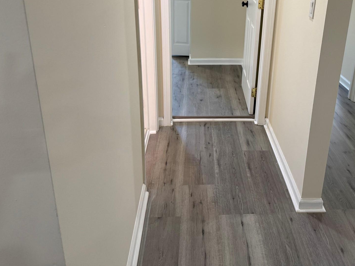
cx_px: 234
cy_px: 80
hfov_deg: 53.0
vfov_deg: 41.0
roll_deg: -3.5
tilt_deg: -19.0
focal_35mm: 34
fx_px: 349
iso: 200
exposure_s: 1/120
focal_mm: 6.76
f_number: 1.78
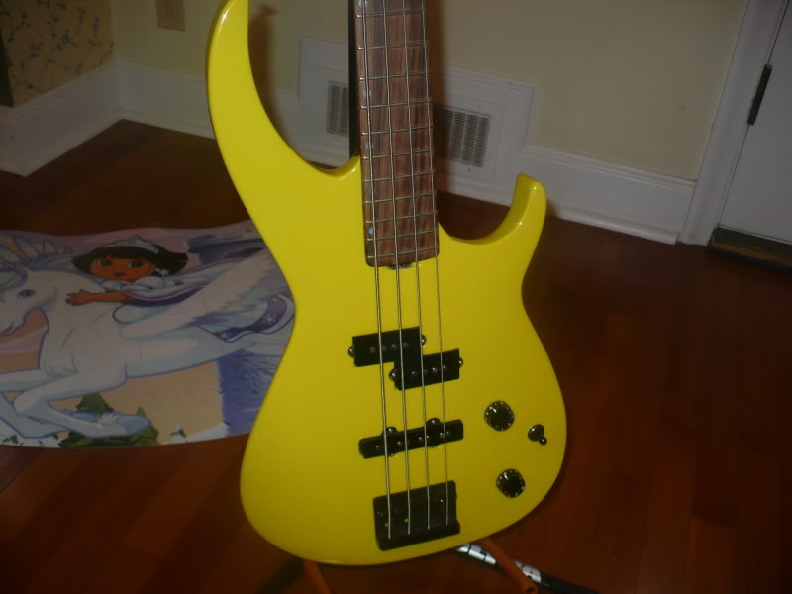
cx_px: 396
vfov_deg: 38.7
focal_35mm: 37
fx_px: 847
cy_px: 297
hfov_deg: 50.1
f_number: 2.8
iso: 100
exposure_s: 1/30
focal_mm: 6.1
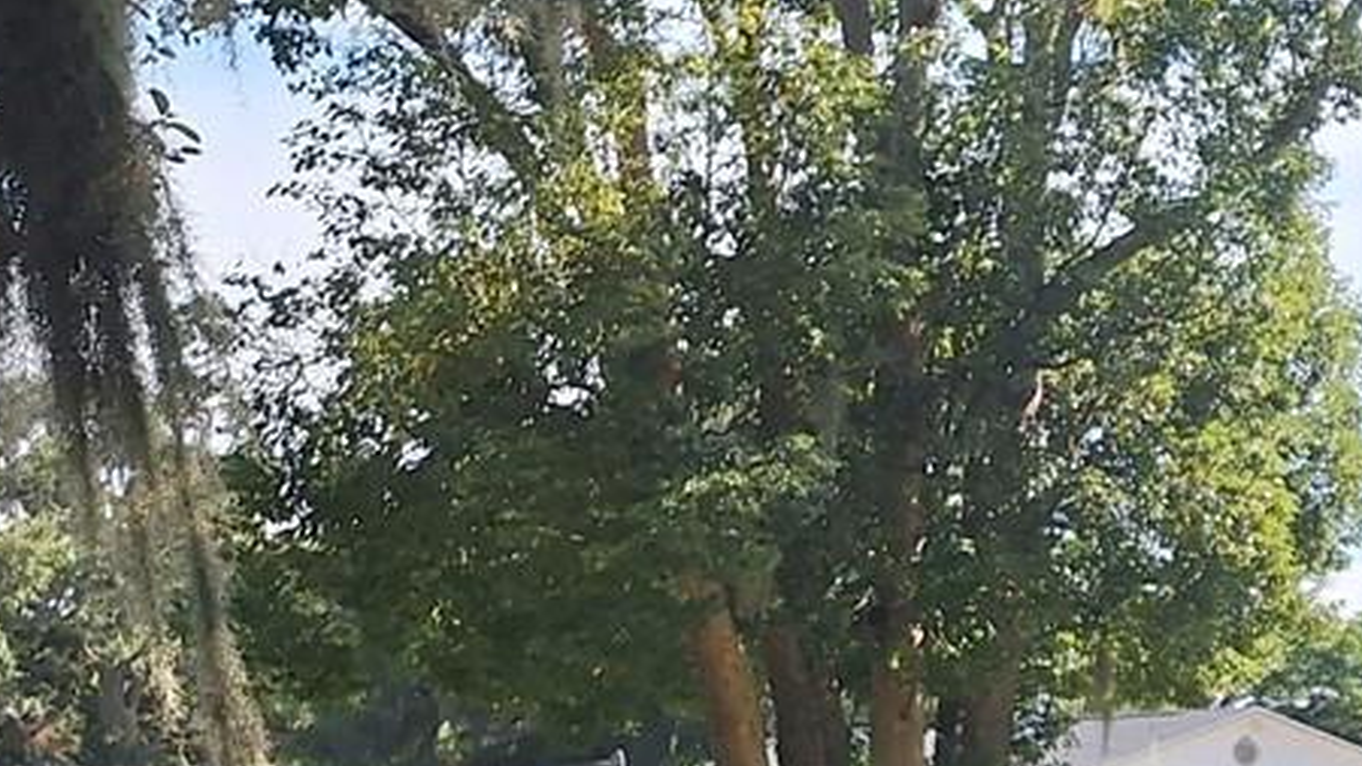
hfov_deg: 19.0
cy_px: 866
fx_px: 3214
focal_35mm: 89
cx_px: 2376
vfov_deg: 13.3
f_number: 1.8
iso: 40
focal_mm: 5.54
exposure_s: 1/1333
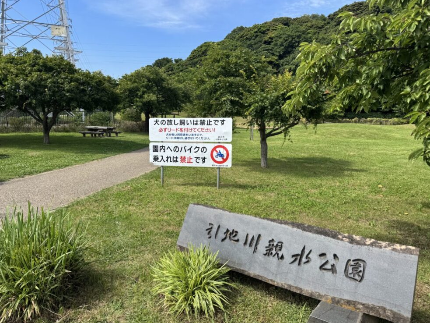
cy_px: 165
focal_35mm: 25
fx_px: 311
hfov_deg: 69.4
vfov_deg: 54.9
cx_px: 217
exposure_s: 1/3096
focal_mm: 6.76
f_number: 1.78
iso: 80
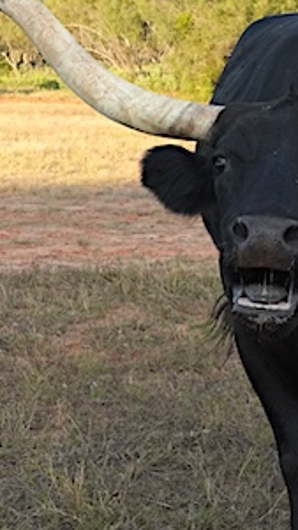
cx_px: 282
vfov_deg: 18.3
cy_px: 216
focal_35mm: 117
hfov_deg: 10.3
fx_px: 1646
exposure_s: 1/1600
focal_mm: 32
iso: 2000
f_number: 8
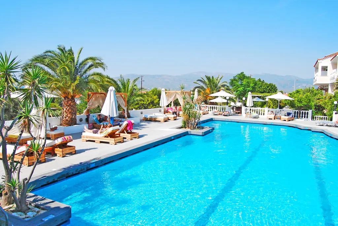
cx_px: 169
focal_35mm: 27
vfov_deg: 48.0
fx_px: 254
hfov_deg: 67.4
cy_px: 113
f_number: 8
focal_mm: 18
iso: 800
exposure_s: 1/2500
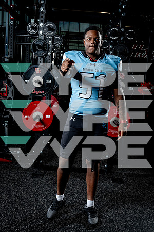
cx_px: 77
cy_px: 116
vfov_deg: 49.6
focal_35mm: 39
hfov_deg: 34.2
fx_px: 250
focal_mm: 39
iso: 640
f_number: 9
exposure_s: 1/250
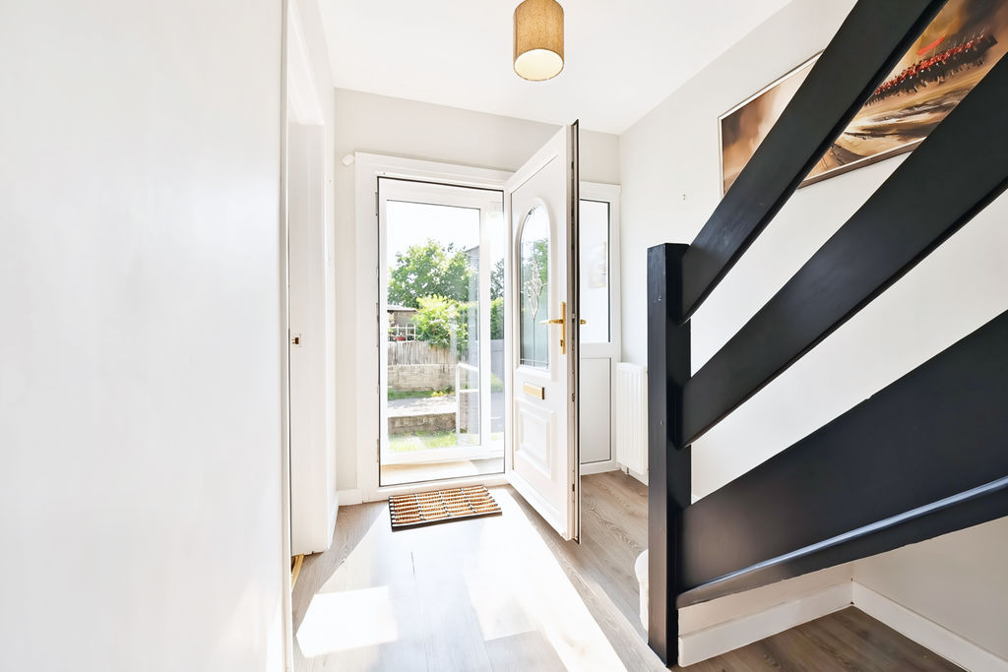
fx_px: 392
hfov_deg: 104.2
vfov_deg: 81.2
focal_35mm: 14
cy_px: 336
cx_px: 504
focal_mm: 14
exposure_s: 1/80
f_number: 9
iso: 250
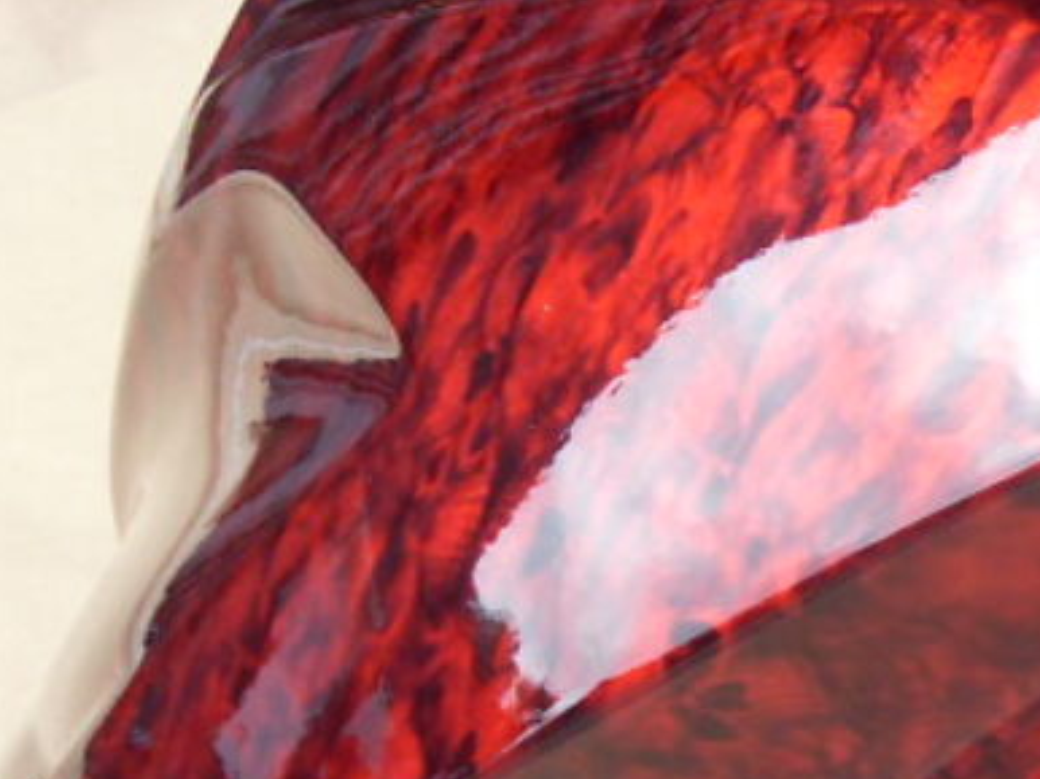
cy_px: 830
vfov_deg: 11.5
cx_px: 1525
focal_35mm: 127
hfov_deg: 14.5
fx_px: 3813
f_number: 7
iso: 80
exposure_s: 1/60
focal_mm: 6.3
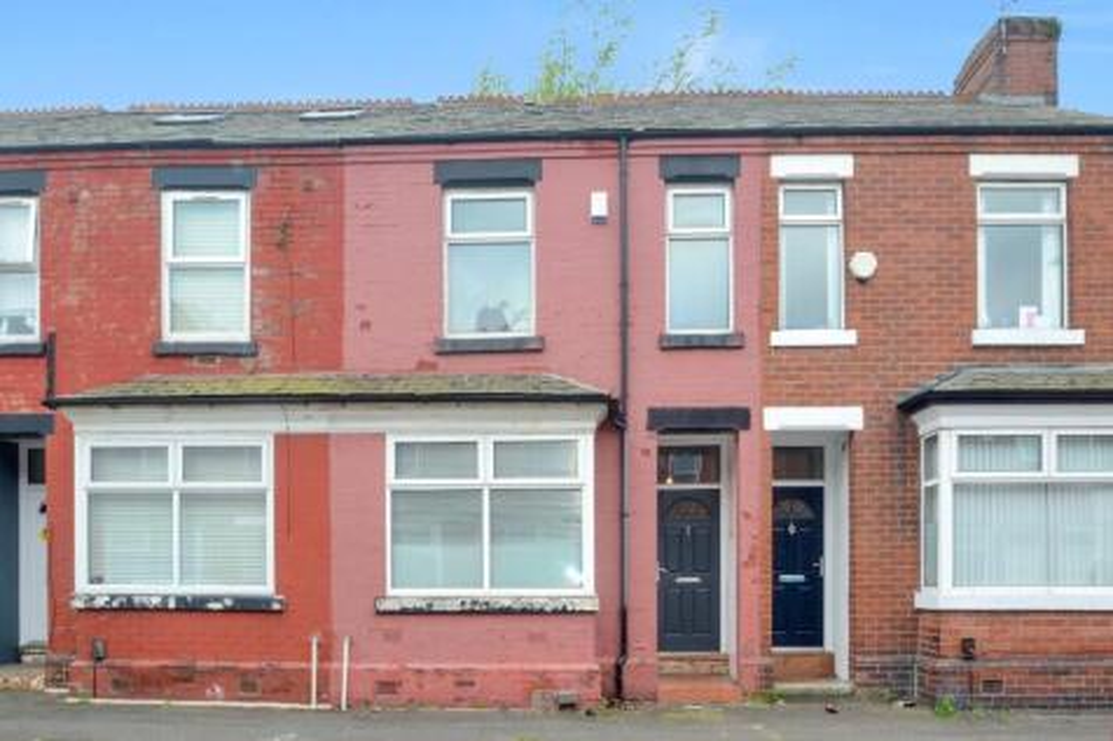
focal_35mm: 21
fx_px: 649
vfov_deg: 59.5
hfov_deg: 81.2
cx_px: 556
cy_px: 370
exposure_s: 1/125
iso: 400
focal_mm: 14
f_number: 9
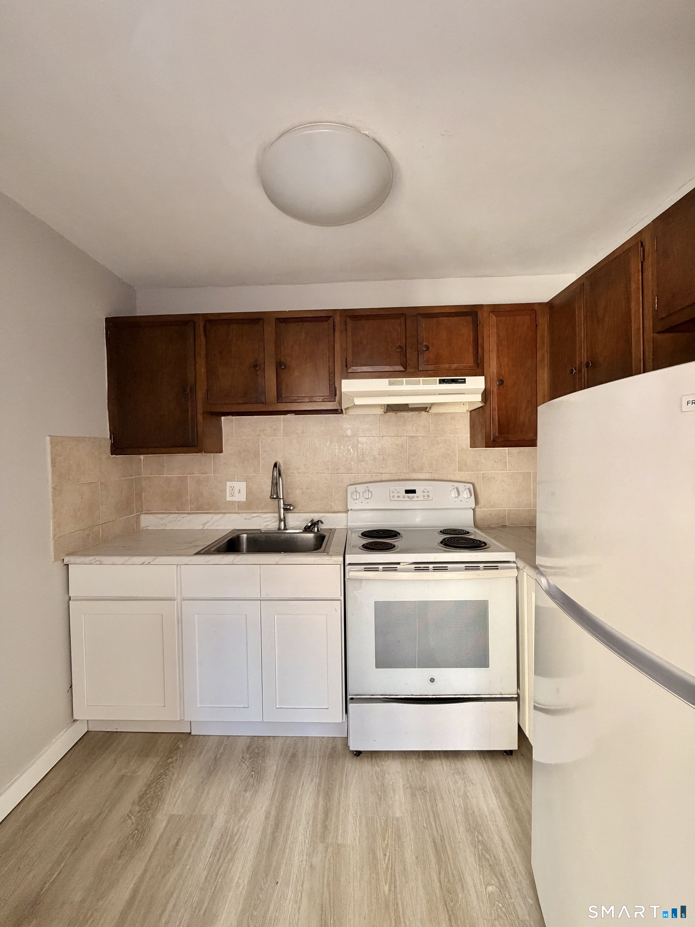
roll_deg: +0.5
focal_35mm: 14
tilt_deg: -2.0
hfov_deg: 85.7
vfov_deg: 102.1
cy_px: 464
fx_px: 375
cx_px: 348
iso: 320
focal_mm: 2.22
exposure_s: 1/105
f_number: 2.2
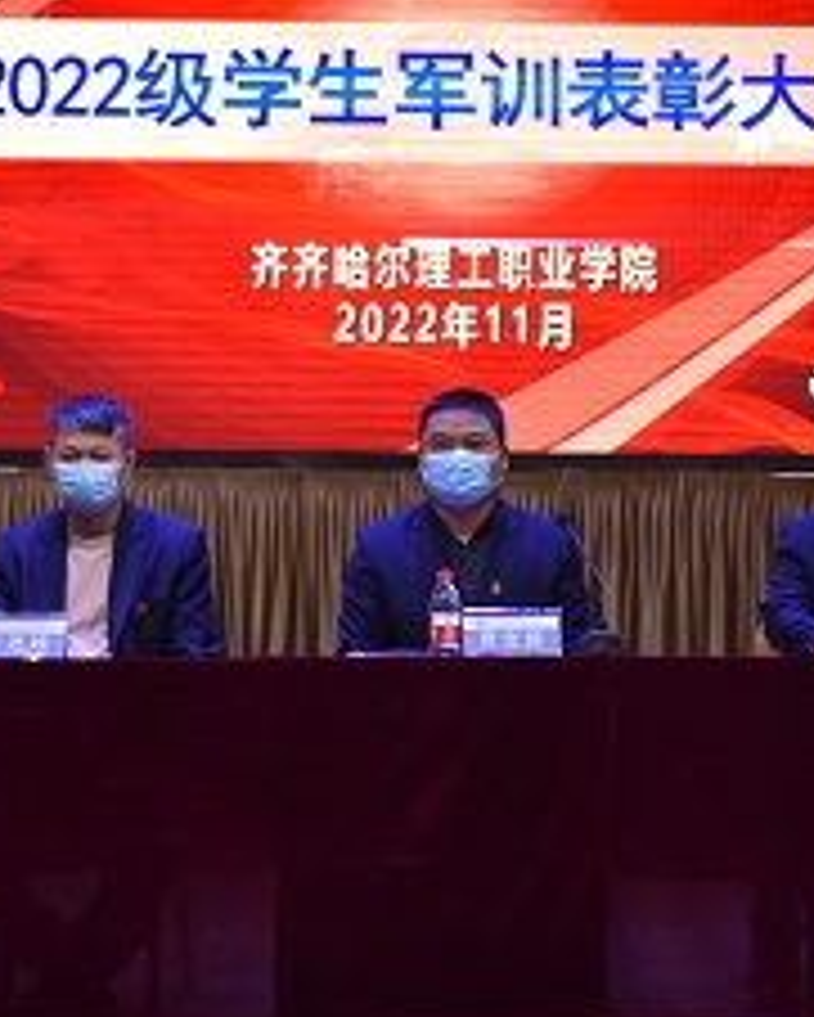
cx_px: 495
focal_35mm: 108
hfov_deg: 14.2
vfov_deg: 17.7
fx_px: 3257
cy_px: 346
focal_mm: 29
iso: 800
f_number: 4
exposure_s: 1/200
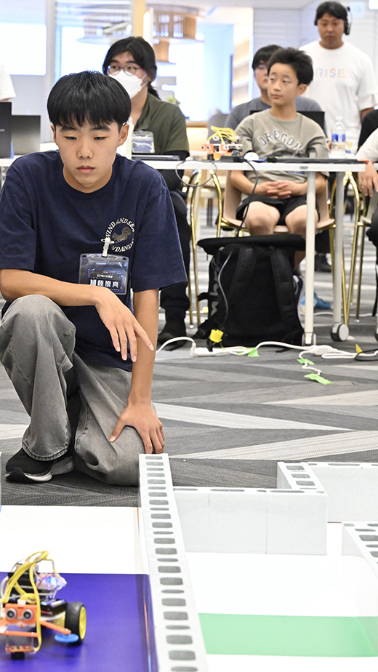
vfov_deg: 18.0
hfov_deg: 10.2
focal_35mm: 119
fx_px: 2120
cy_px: 338
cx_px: 63
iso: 8000
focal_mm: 75
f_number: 6.3
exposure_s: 1/200
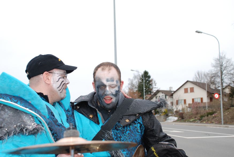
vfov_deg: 24.9
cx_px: 115
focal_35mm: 55
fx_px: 355
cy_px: 89
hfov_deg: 36.5
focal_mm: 31
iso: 200
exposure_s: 1/100
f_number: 4.2
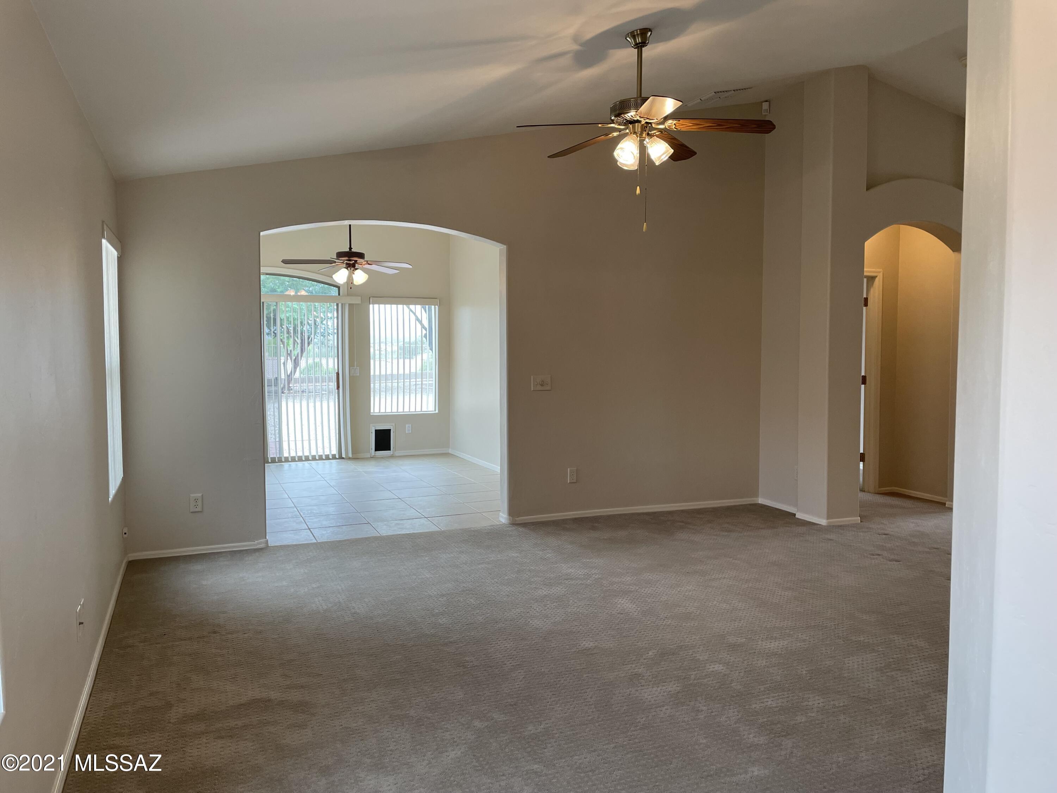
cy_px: 396
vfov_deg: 53.1
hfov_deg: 67.3
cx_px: 528
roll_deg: +0.5
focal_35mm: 26
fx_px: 794
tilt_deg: -2.3
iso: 80
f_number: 1.6
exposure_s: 1/120
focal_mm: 4.2
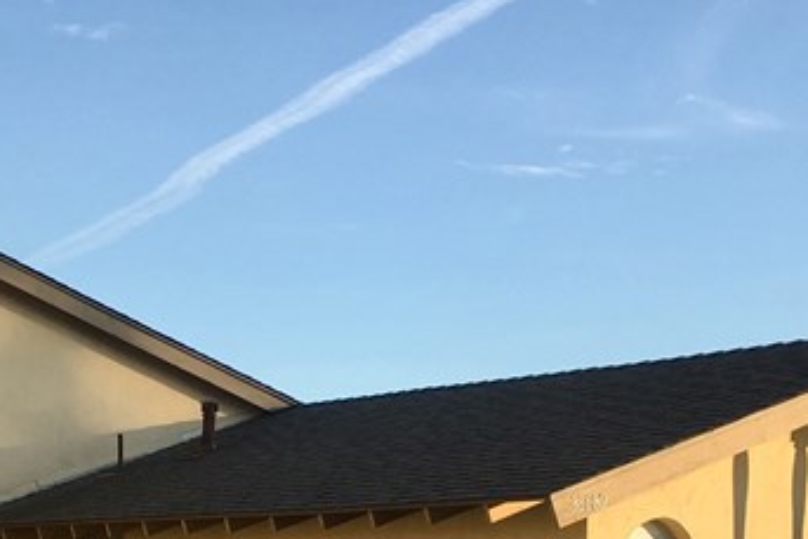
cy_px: 708
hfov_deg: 22.4
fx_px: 2021
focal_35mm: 90
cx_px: 205
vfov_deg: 14.5
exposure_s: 1/769
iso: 25
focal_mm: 4.15
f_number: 2.2
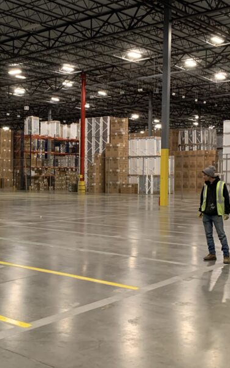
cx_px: 48
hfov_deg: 26.9
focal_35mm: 47
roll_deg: +0.0
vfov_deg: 42.6
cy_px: 186
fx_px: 471
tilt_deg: +0.2
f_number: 1.8
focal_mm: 4.25
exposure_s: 1/40
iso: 400
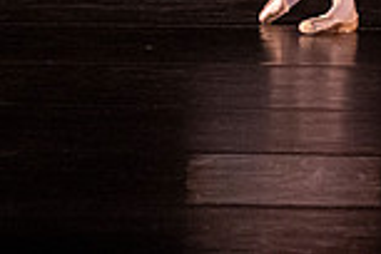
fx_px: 14128
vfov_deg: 1.0
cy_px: -225
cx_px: 401
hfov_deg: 1.5
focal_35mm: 1335
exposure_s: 1/400
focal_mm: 352
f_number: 5.6
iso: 20000
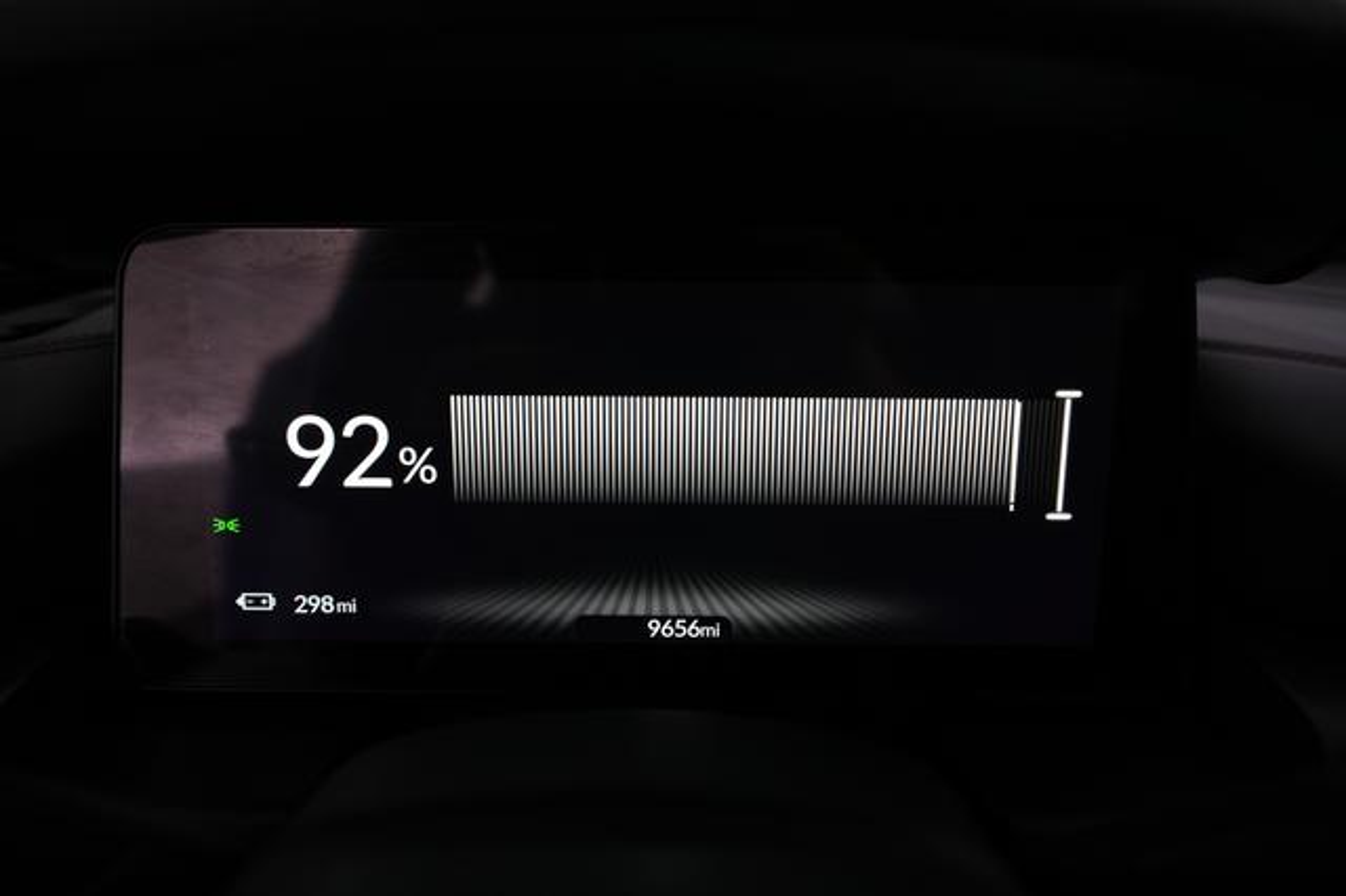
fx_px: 934
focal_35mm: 25
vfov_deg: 51.2
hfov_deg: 71.5
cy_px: 448
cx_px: 673
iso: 800
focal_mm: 25
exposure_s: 1/60
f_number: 4
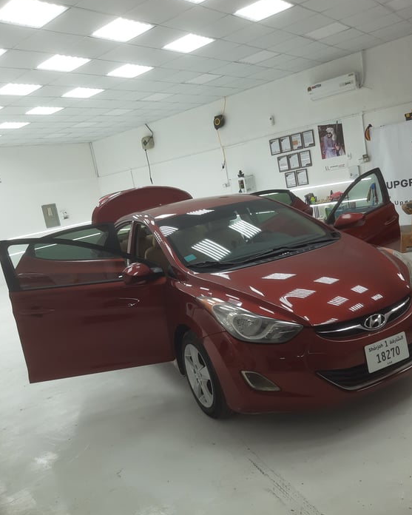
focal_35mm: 28
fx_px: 427
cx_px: 209
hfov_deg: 51.5
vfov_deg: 62.2
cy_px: 261
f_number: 1.7
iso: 40
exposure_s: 1/352
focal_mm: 3.92
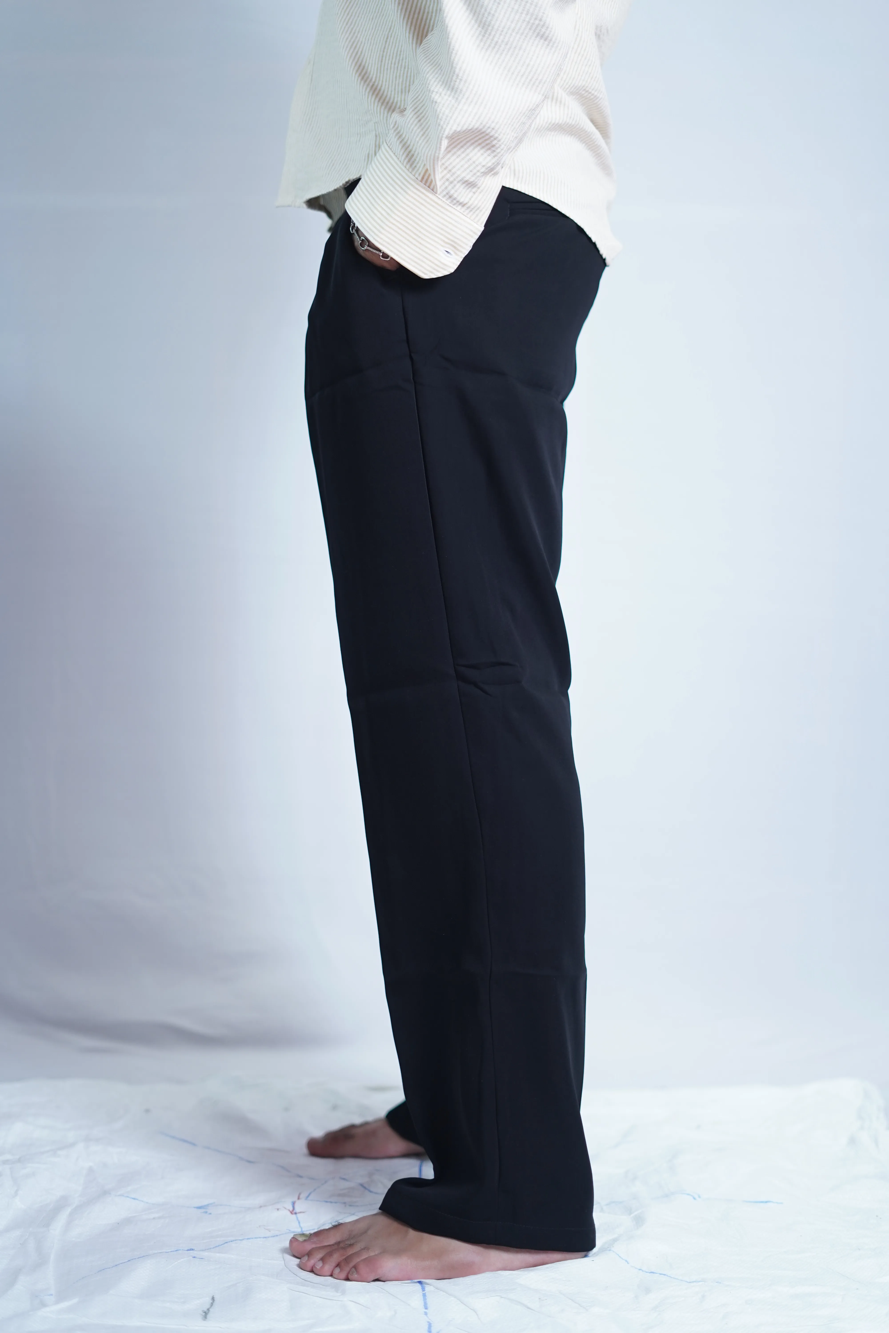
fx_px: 1852
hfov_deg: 27.0
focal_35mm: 50
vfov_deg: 39.6
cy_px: 666
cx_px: 444
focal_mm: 50
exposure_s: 1/160
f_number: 1.8
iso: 500
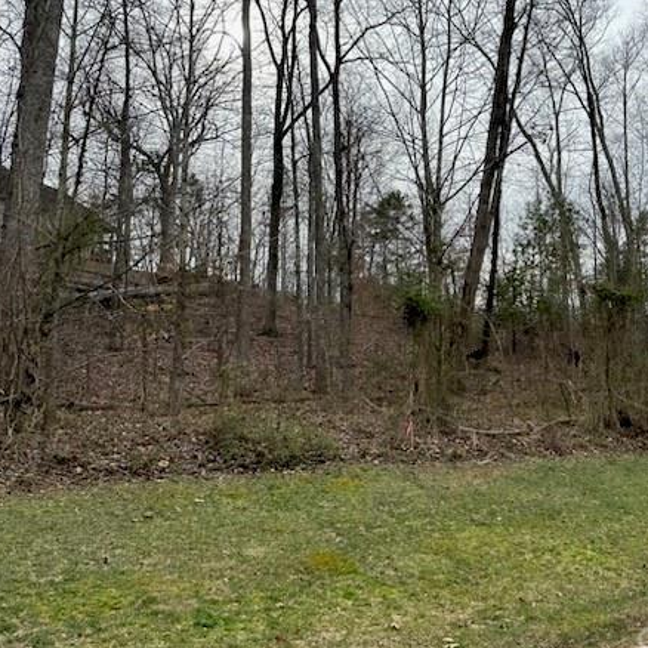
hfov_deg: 51.4
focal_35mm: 31
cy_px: 320
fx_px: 657
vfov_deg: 52.5
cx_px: 442
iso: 80
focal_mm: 6.86
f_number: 1.78
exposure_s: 1/2252
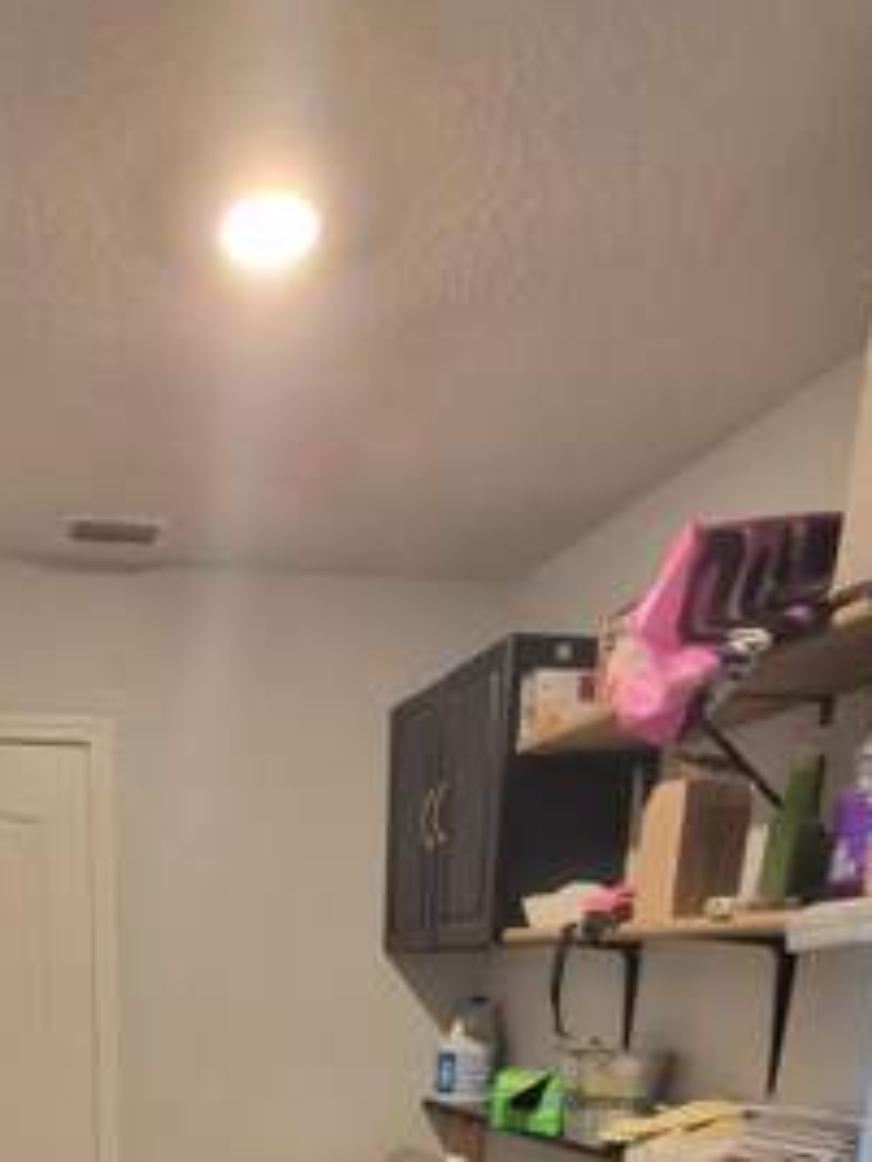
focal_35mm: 31
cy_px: 1275
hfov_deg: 43.1
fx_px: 1041
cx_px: 161
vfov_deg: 44.6
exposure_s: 1/60
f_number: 2.2
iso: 640
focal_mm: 1.74
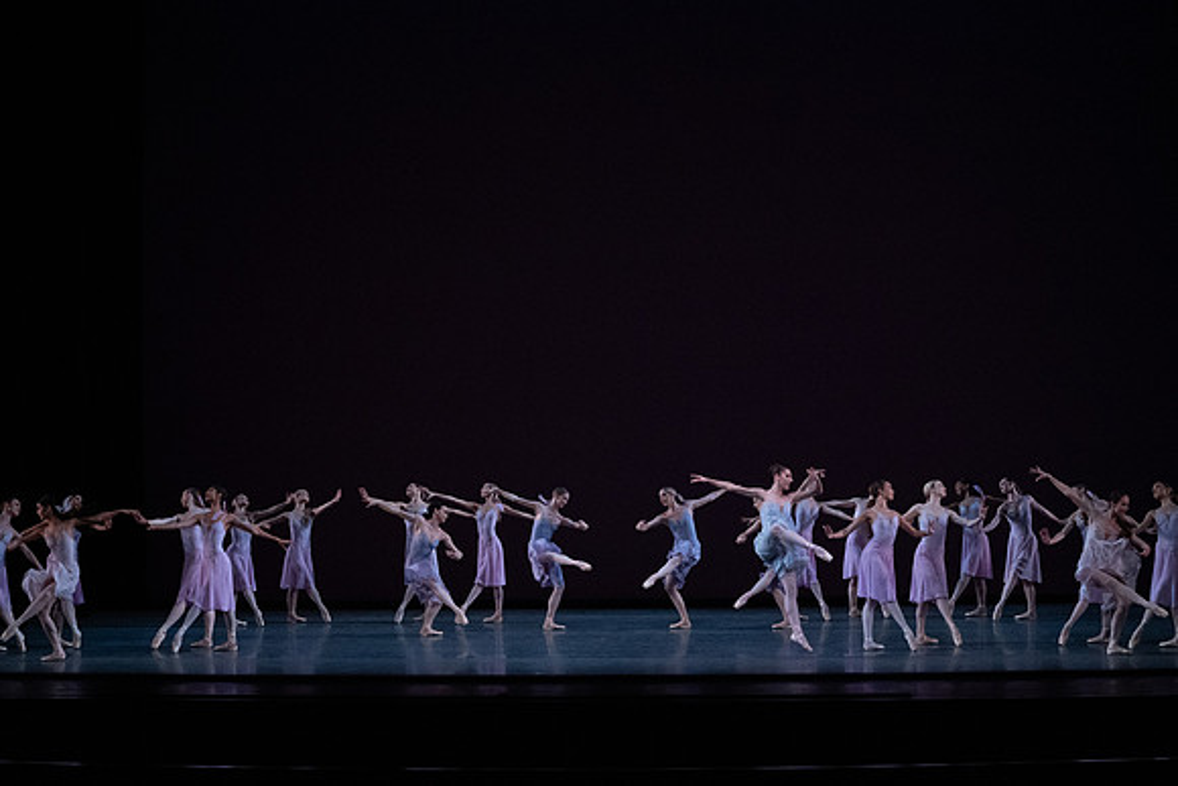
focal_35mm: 70
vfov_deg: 19.5
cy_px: 393
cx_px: 589
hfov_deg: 28.8
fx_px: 2291
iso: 12800
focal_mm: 70
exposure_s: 1/400
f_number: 13
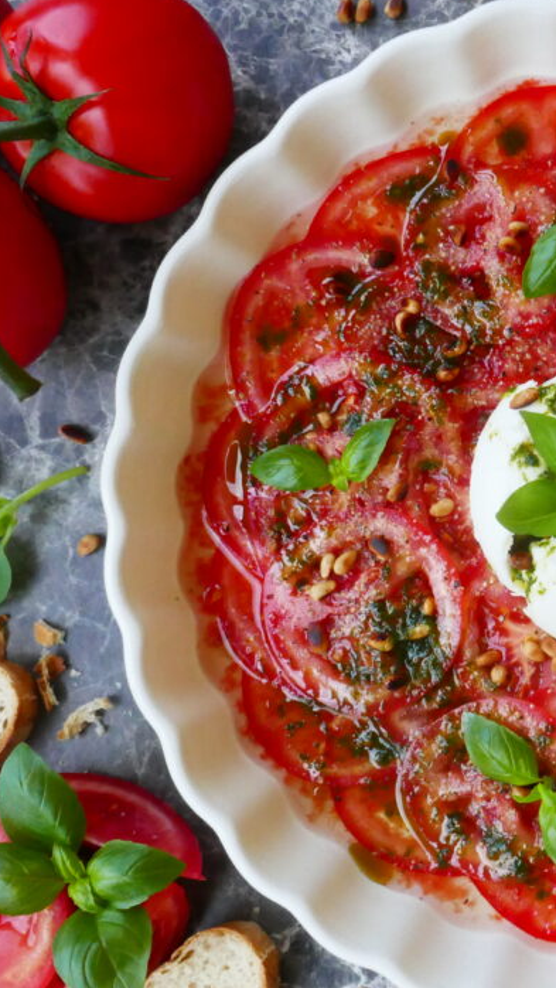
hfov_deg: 24.7
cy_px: 512
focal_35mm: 45
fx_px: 1179
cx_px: 618
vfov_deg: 45.5
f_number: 8
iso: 1600
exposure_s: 1/20
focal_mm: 9.1
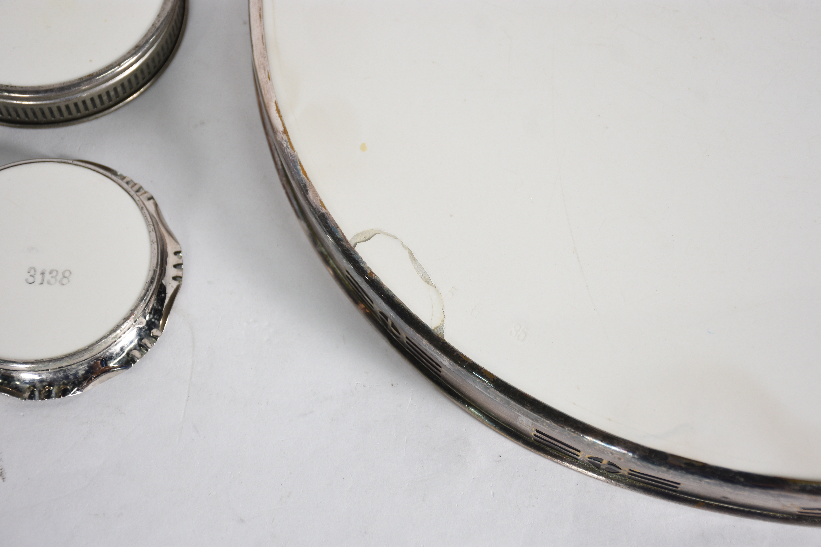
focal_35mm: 75
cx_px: 410
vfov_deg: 18.2
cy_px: 274
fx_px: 1710
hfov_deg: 27.0
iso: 200
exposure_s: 1/50
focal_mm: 50
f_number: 5.6
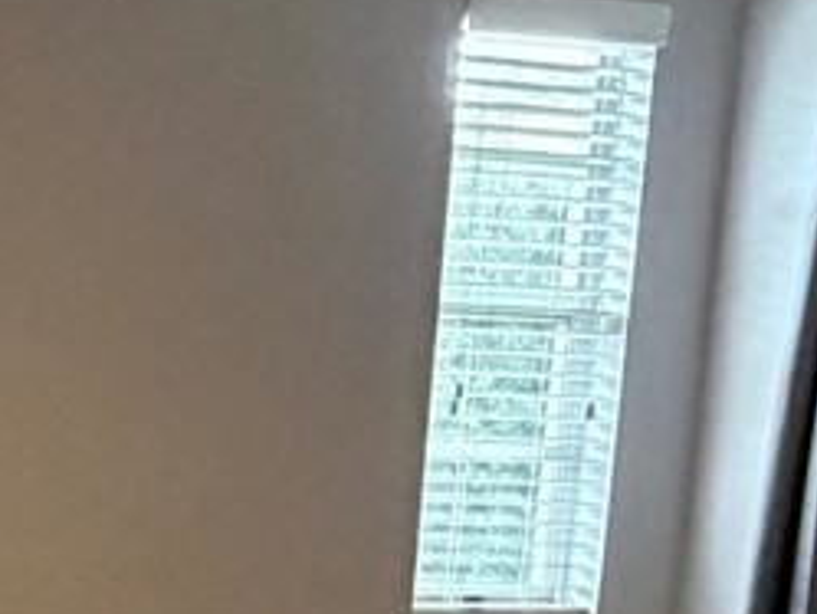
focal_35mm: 90
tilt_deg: -7.9
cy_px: 581
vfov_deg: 16.2
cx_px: -318
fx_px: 2125
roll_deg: -2.8
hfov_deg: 19.6
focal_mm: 2.22
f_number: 2.2
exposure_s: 1/60
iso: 500
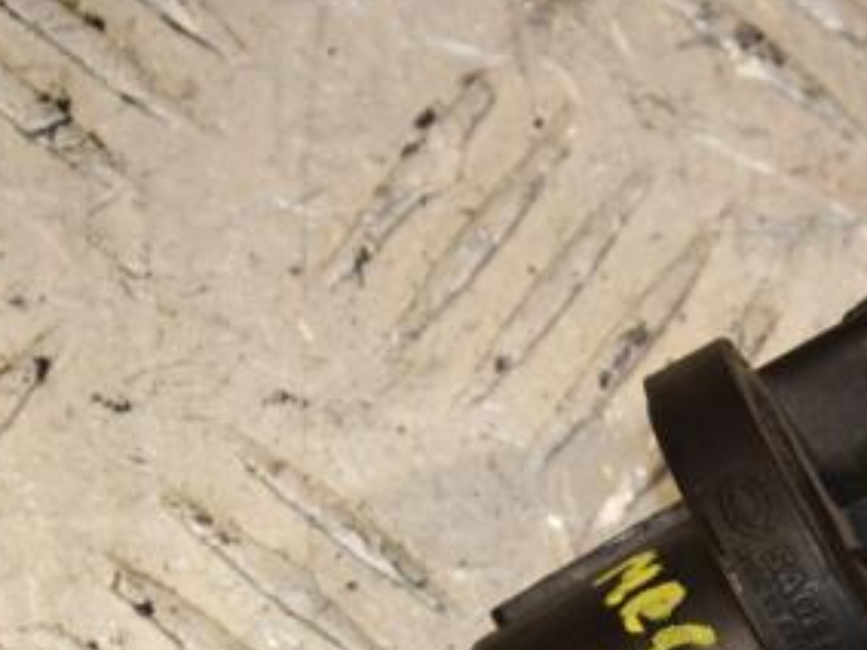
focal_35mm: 321
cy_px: 595
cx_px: 732
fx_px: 8037
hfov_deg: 6.2
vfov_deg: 4.6
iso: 800
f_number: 9
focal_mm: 105
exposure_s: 1/200
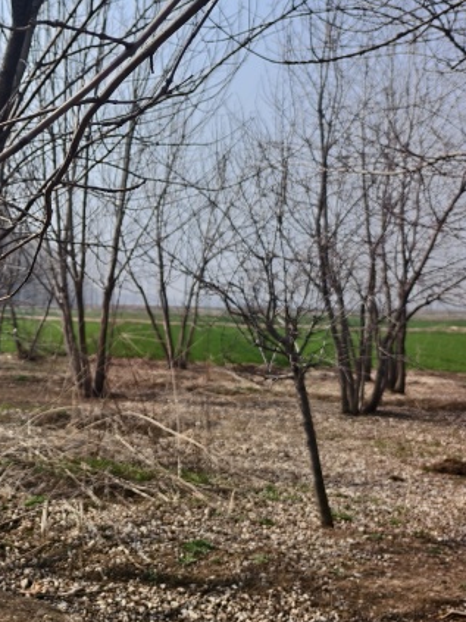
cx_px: -98
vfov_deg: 32.7
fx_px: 1042
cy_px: 171
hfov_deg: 23.1
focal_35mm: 58
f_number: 1.57
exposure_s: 1/3378
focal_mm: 5.6
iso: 72
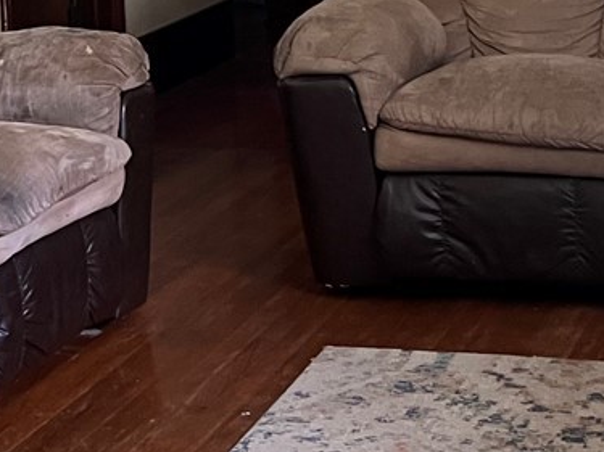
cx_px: 248
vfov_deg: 12.9
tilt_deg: -2.2
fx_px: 1936
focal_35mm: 111
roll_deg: +4.6
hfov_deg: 17.7
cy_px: -148
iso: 160
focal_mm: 5.7
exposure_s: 1/60
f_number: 1.5
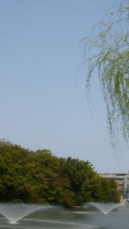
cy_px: 118
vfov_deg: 31.4
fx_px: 408
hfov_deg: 18.0
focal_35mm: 67
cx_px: 74
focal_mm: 7.9
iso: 100
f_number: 10
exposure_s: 1/160
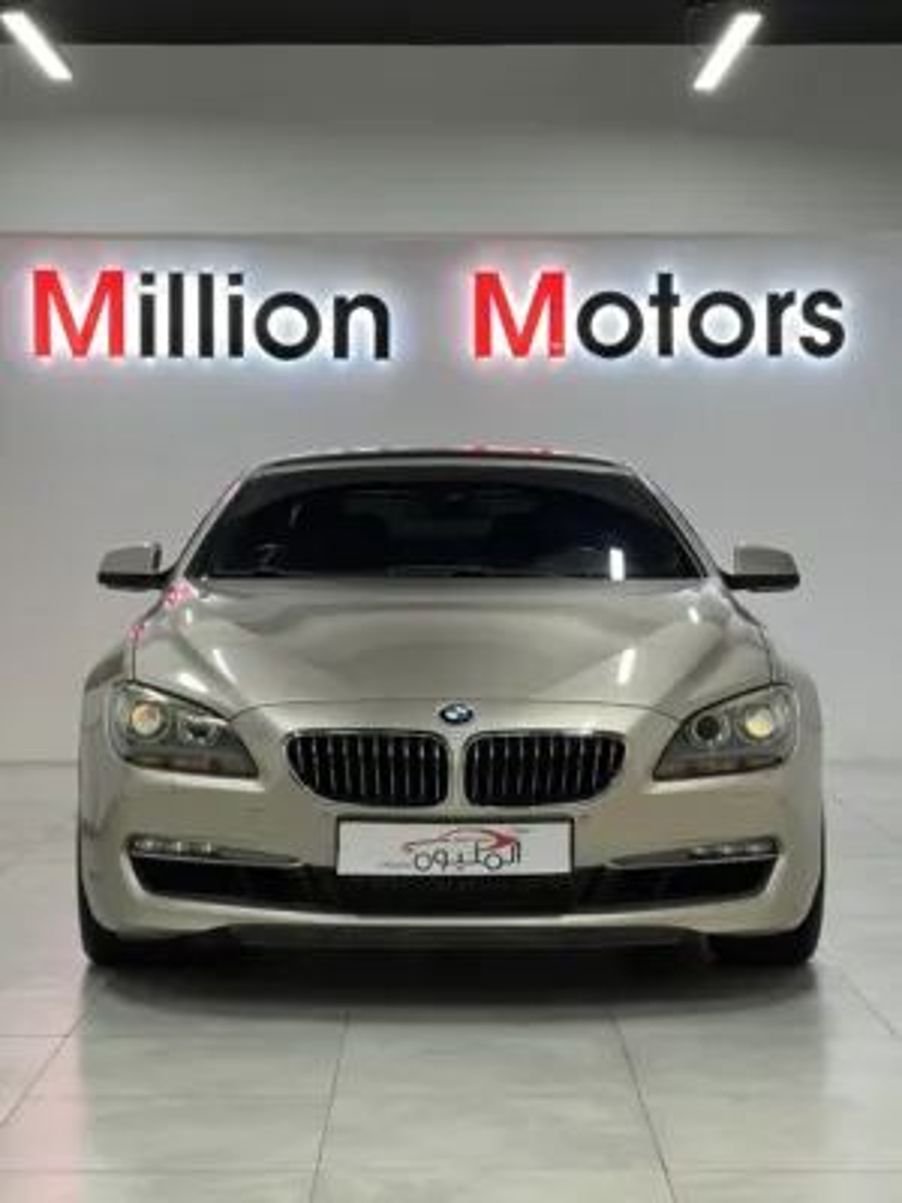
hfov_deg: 19.1
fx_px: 2675
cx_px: 451
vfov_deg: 25.3
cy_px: 602
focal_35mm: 77
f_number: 2.8
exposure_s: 1/50
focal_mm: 9
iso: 320
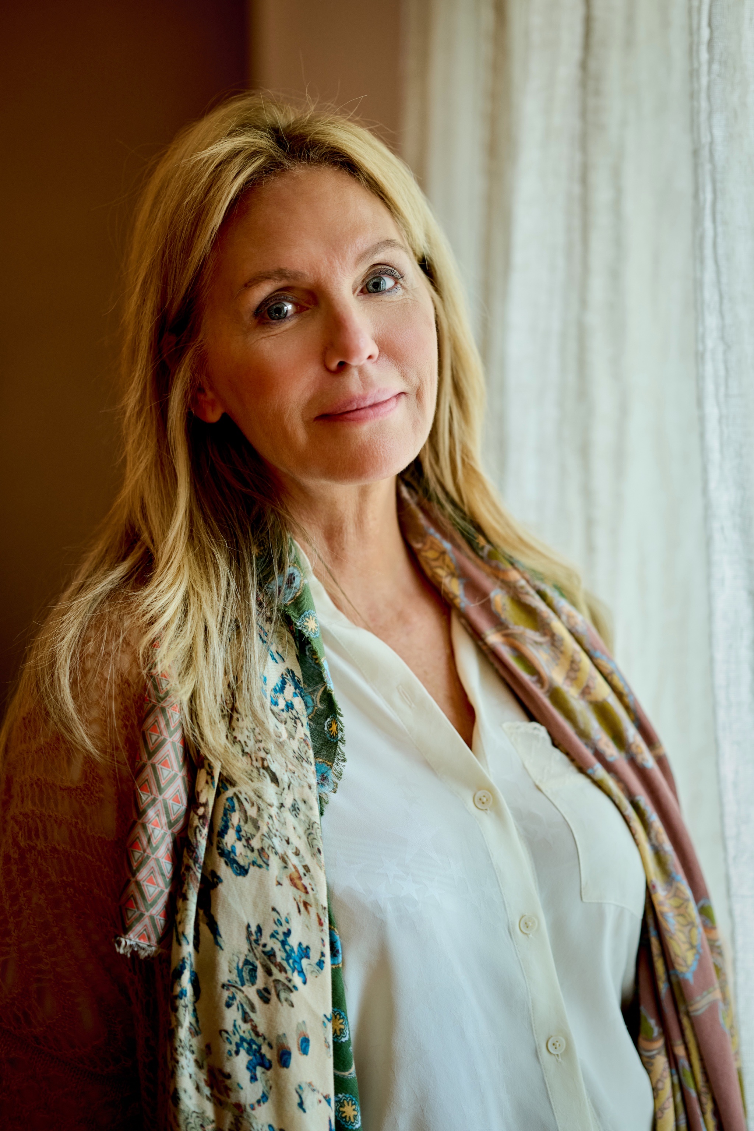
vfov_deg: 23.9
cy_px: 566
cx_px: 377
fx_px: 2670
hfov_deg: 16.1
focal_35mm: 85
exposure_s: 1/125
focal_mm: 85
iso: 280
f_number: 1.8
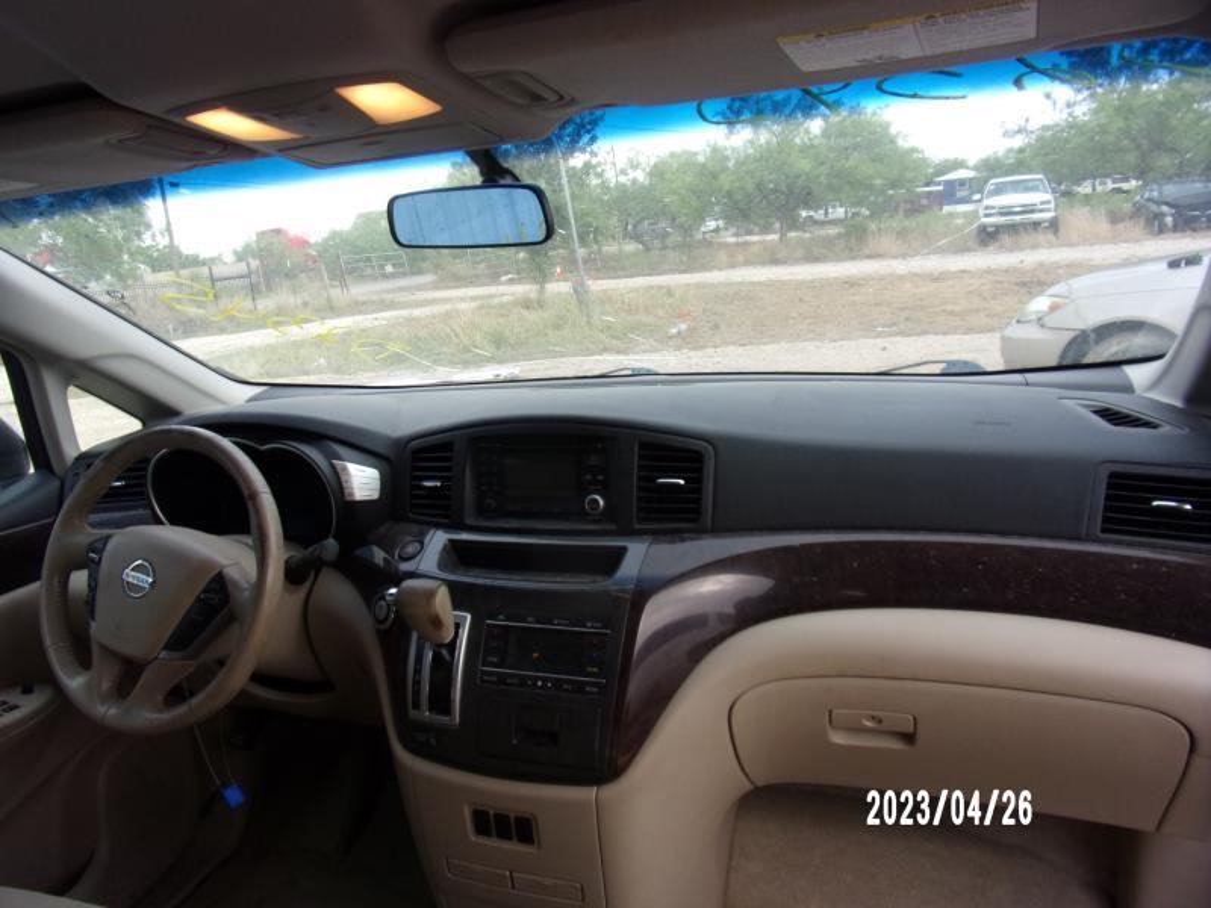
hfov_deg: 71.6
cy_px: 454
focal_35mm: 24
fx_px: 840
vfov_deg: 56.8
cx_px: 606
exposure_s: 1/85
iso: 80
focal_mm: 4.3
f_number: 3.3
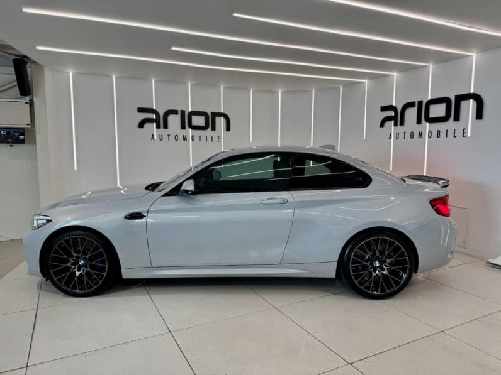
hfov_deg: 71.6
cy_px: 188
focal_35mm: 24
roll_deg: +0.1
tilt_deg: -6.2
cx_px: 250
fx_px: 347
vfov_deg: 56.8
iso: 64
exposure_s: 1/100
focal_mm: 6.76
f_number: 1.78
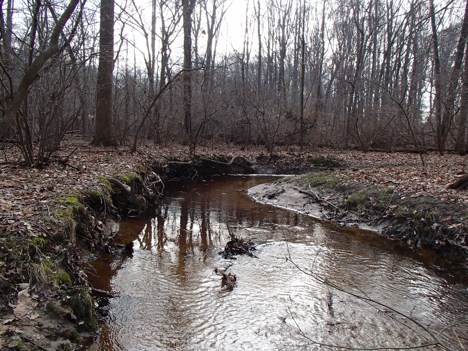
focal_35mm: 28
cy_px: 176
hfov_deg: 63.4
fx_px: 379
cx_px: 234
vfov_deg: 49.7
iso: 100
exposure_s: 1/160
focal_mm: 5
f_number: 3.9
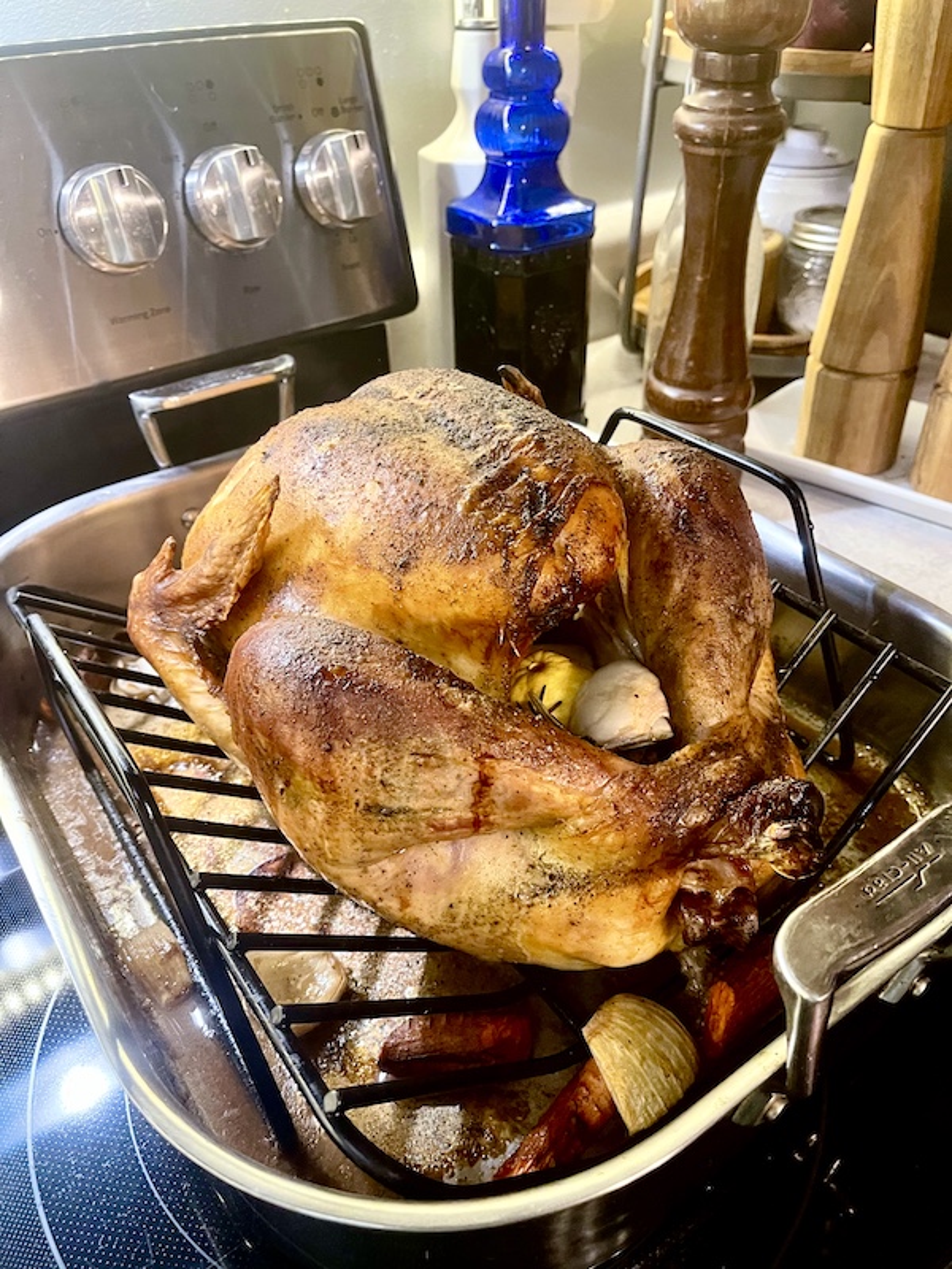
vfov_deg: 69.4
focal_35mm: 25
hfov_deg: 54.9
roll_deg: +2.3
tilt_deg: -36.3
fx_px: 917
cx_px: 476
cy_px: 634
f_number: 1.6
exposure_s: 1/60
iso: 500
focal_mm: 5.1
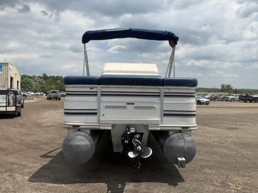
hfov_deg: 56.8
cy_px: 96
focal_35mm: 32
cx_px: 127
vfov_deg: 44.1
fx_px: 238
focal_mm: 3
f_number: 1.8
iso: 25
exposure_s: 1/3322
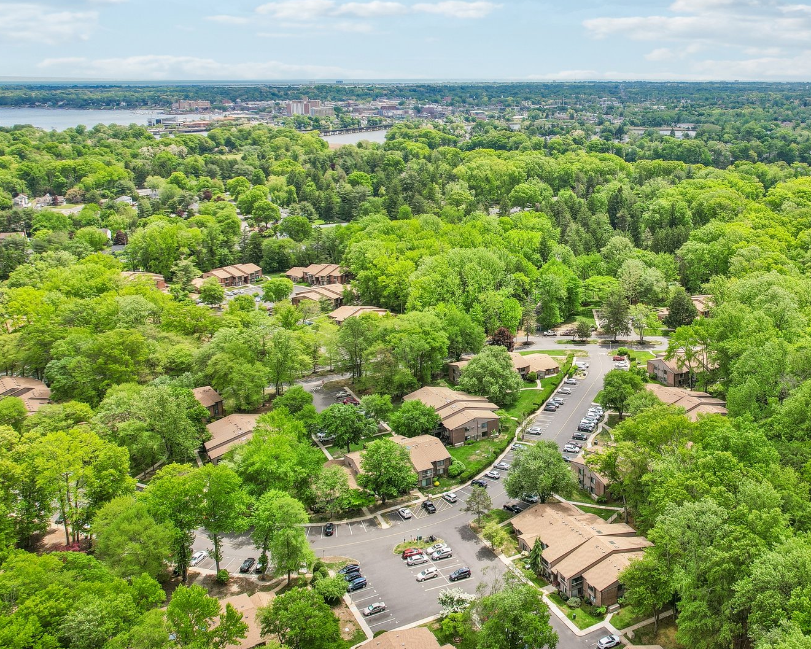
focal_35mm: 32
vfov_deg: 45.6
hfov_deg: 54.3
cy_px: 266
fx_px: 768
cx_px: 552
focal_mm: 8.4
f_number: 2.8
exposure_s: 1/1250
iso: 100
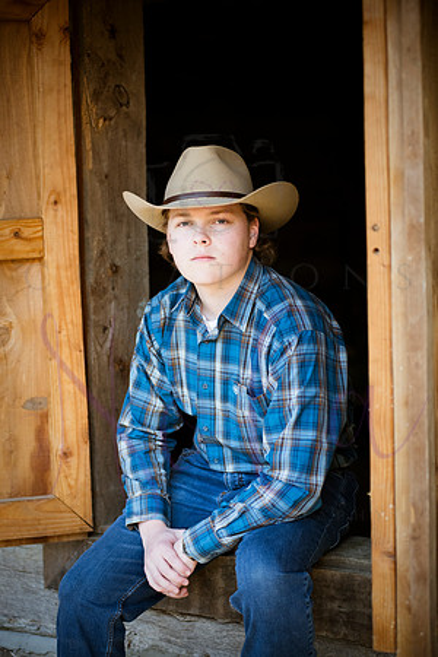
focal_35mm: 80
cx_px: 219
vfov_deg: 25.4
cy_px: 328
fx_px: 1460
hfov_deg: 17.1
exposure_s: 1/250
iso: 800
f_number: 3.5
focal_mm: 80
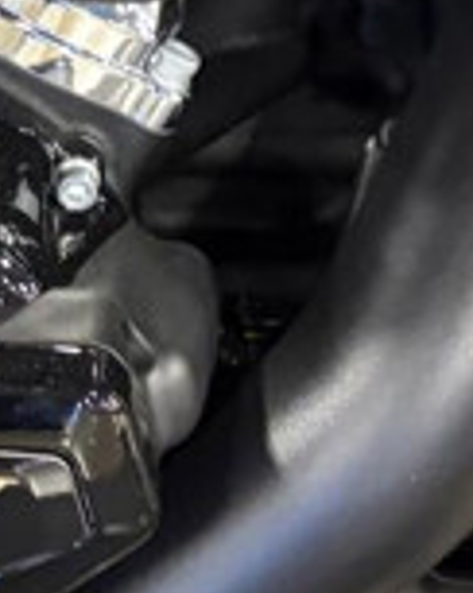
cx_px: 29
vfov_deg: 10.8
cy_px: -70
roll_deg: -0.4
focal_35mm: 177
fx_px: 3103
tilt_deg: -26.2
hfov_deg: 8.7
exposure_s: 1/30
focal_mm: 5.96
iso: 500
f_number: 1.6
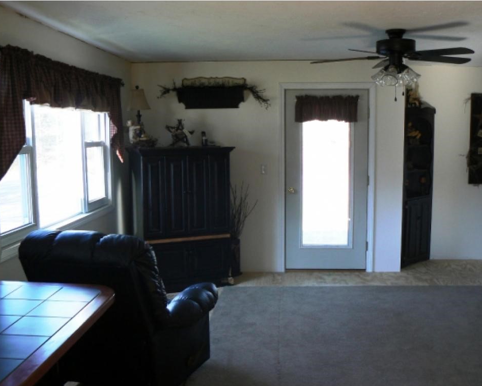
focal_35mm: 38
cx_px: 255
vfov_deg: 39.2
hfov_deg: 47.9
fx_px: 542
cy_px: 195
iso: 80
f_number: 2.8
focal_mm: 6
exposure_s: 1/40
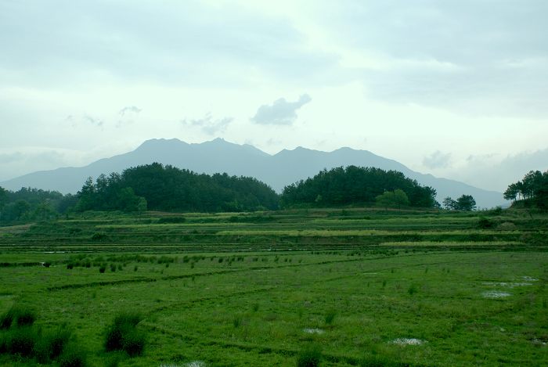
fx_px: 595
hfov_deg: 49.5
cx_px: 274
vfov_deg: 34.3
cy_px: 184
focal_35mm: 39
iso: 200
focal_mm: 26
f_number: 11
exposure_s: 1/250
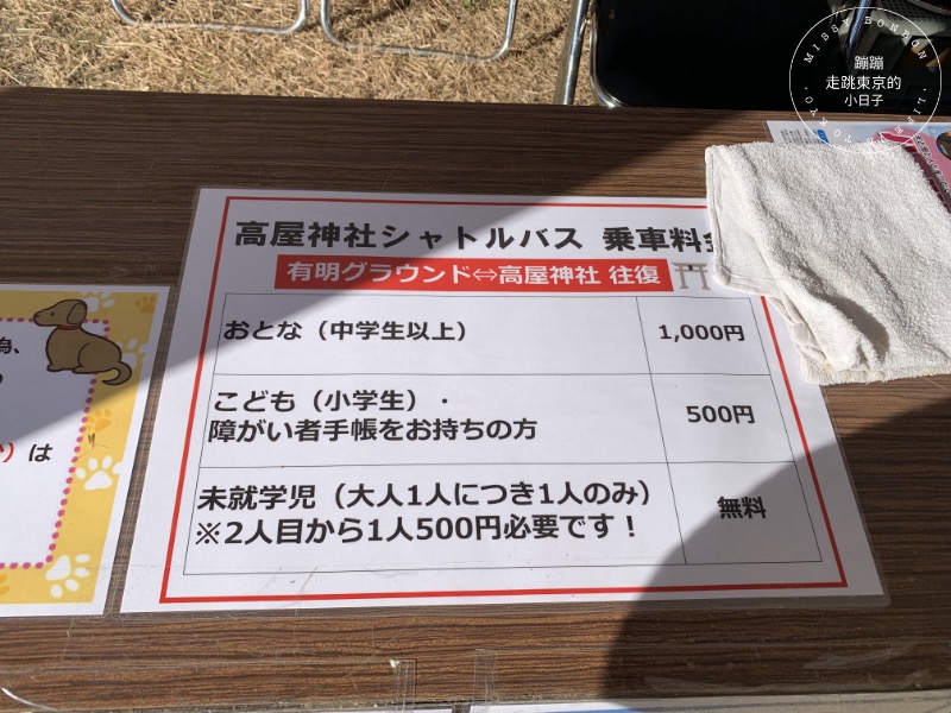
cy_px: 356
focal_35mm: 26
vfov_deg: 53.1
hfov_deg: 67.3
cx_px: 476
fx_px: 714
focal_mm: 4.2
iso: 25
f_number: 1.8
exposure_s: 1/3521
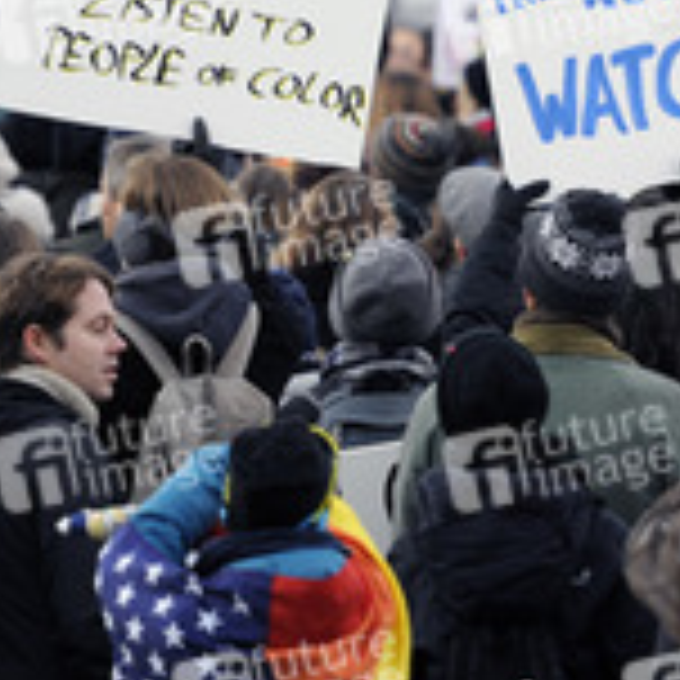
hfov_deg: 4.0
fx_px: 9846
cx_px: 617
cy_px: 122
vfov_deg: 4.0
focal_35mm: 443
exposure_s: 1/200
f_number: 2.8
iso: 1600
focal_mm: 175
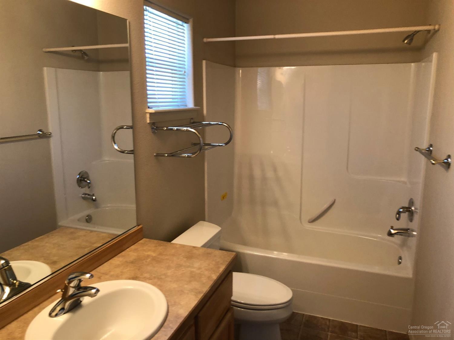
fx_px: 367
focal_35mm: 28
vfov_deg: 49.7
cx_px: 227
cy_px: 170
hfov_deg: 63.5
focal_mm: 3.99
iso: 40
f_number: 1.8
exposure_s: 1/20
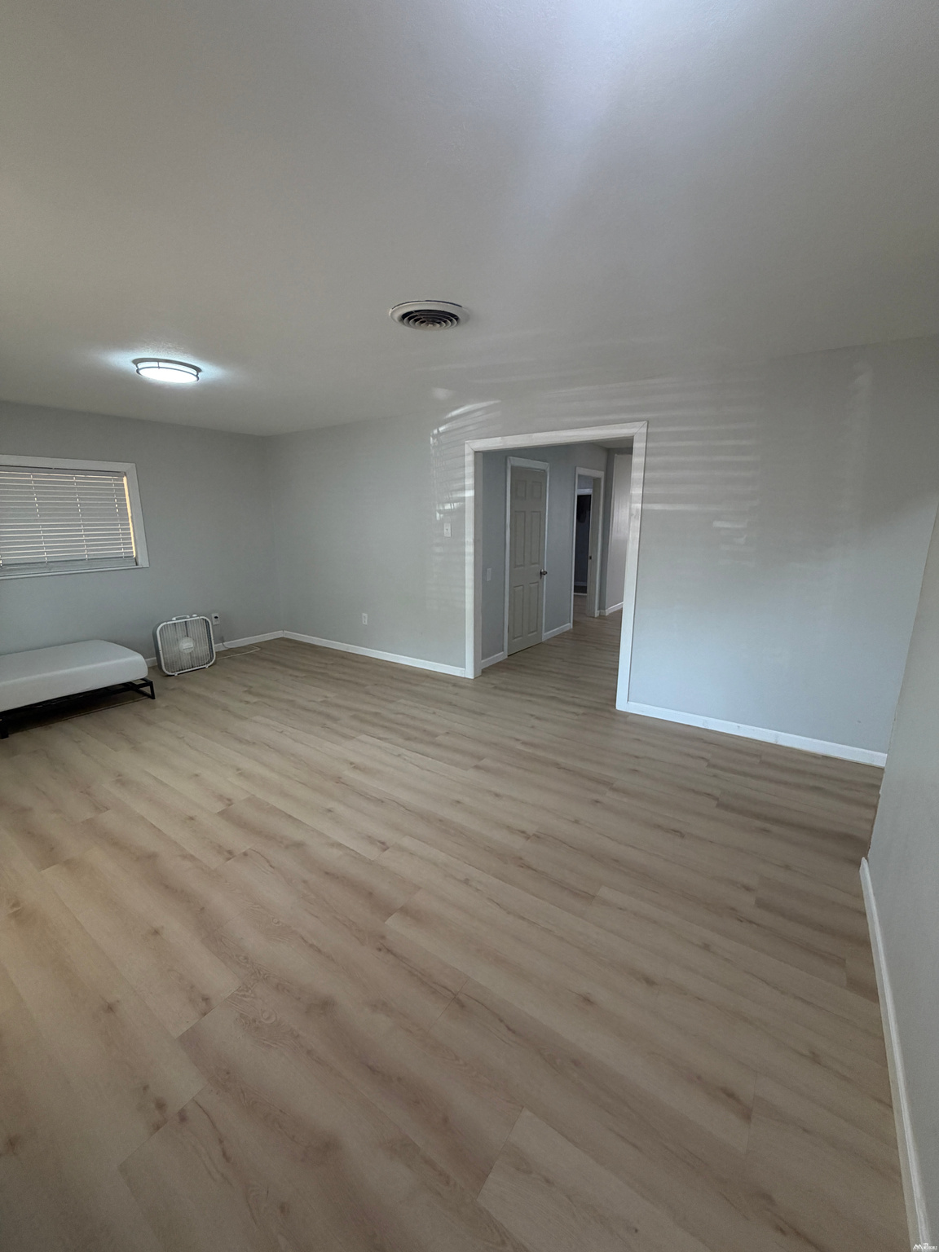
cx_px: 470
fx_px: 506
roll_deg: +0.6
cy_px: 626
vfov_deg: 102.1
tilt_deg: -12.6
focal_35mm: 14
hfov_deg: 85.7
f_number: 2.2
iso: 250
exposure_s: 1/120
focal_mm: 2.22
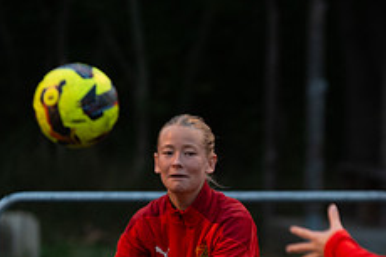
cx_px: 255
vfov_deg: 3.0
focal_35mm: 453
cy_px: 267
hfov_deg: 4.6
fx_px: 4854
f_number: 3.2
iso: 3600
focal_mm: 175
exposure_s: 1/640
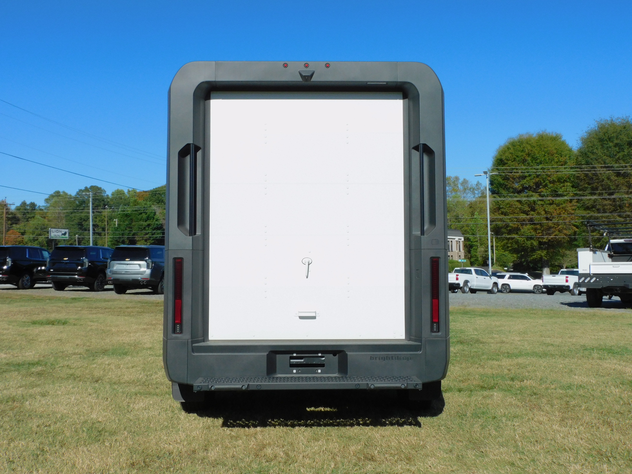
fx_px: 639
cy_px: 237
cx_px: 316
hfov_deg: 52.6
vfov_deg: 40.7
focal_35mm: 35
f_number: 4.2
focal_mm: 6.3
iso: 125
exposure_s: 1/1600
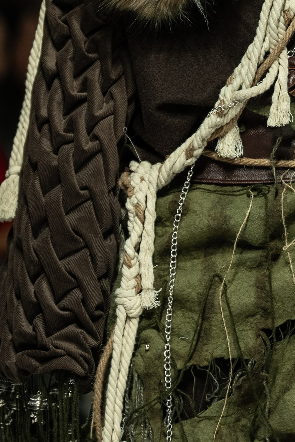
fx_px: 7937
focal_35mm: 646
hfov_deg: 2.1
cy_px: -51
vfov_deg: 3.2
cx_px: 285
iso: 200
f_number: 3.2
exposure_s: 1/250
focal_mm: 200
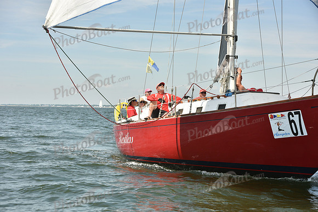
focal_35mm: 70
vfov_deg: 19.5
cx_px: 159
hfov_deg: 28.8
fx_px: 618
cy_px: 106
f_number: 7.1
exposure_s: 1/1250
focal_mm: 70
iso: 320
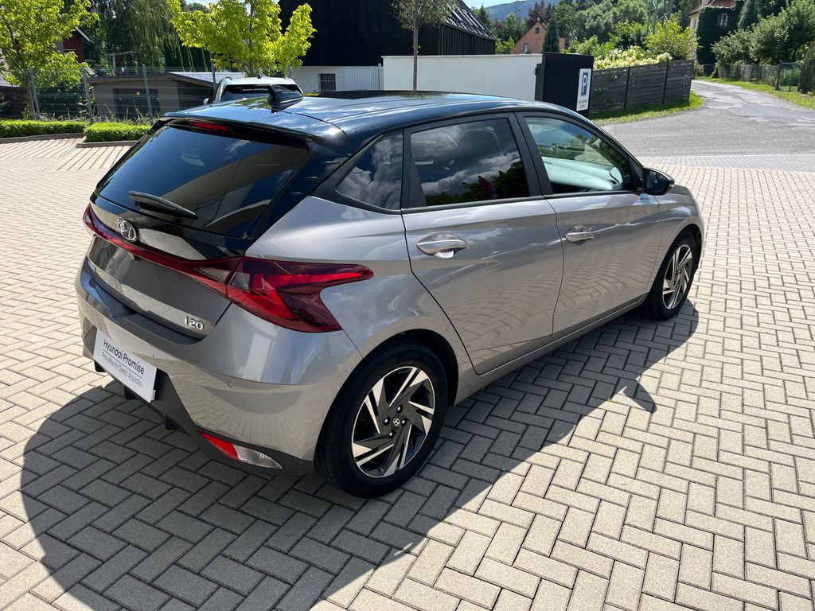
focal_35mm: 26
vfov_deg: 53.1
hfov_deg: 67.3
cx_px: 408
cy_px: 306
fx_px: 612
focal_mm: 5.1
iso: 50
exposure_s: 1/2222
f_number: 1.6
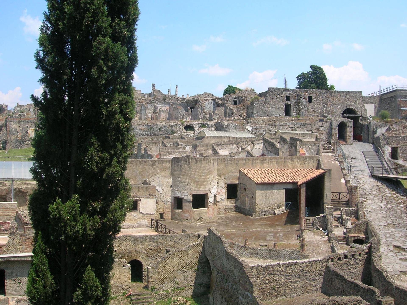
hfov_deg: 54.0
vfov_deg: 41.7
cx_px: 204
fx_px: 399
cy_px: 152
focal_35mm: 34
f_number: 4.9
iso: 50
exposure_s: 1/291
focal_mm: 5.7
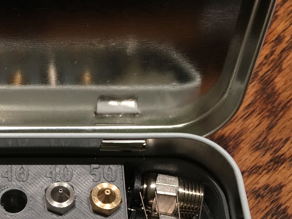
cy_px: 218
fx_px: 506
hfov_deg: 30.8
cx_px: 31
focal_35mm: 60
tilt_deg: -65.3
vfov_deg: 23.4
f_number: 2.2
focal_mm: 4.15
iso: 40
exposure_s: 1/15
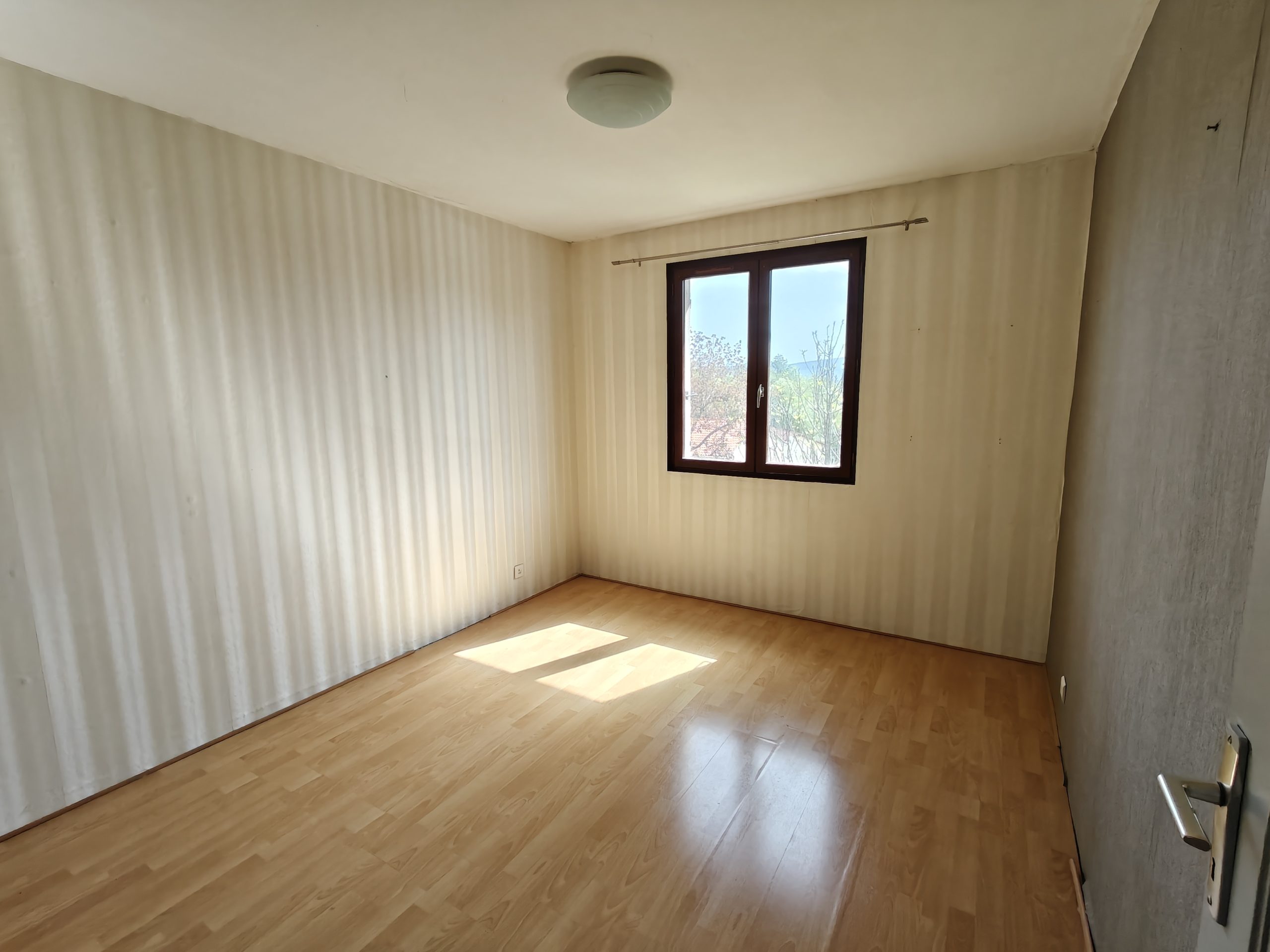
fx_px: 587
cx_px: 635
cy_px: 476
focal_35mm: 16
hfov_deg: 94.5
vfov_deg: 78.1
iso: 50
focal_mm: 1.68
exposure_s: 1/243
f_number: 2.2
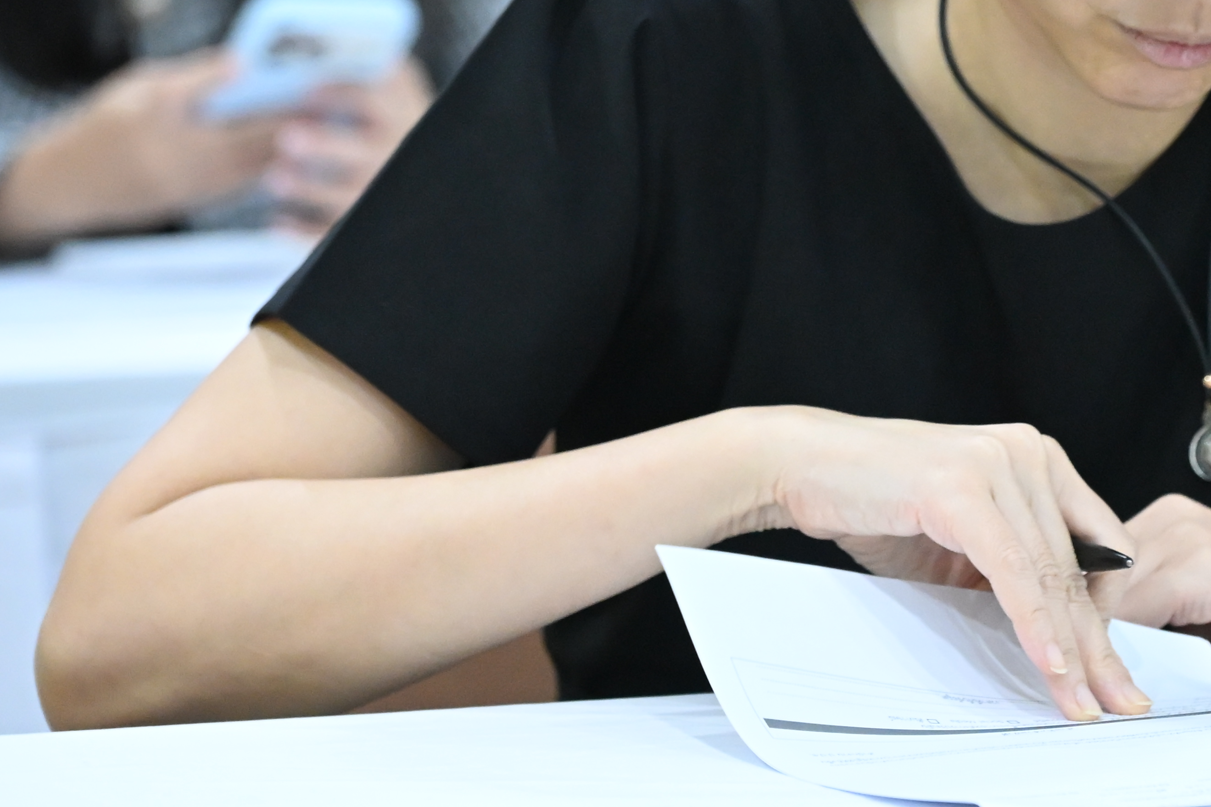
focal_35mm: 275
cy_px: 131
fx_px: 9249
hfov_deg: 7.5
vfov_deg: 5.0
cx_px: 1094
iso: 6400
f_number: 4
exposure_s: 1/200
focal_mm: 120
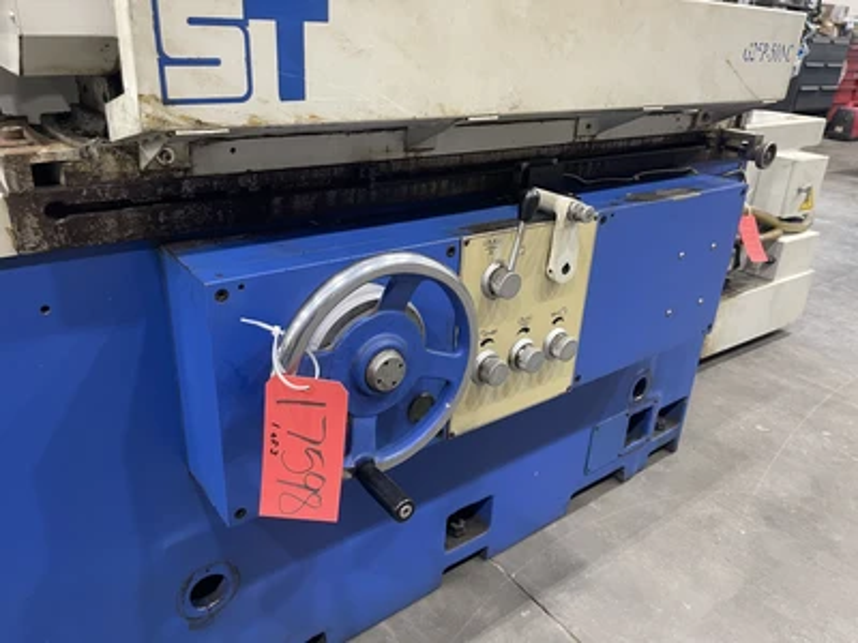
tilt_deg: -24.6
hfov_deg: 69.4
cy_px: 322
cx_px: 429
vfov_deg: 54.9
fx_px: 620
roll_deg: -3.4
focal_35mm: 25
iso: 400
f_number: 1.6
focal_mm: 5.1
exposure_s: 1/40
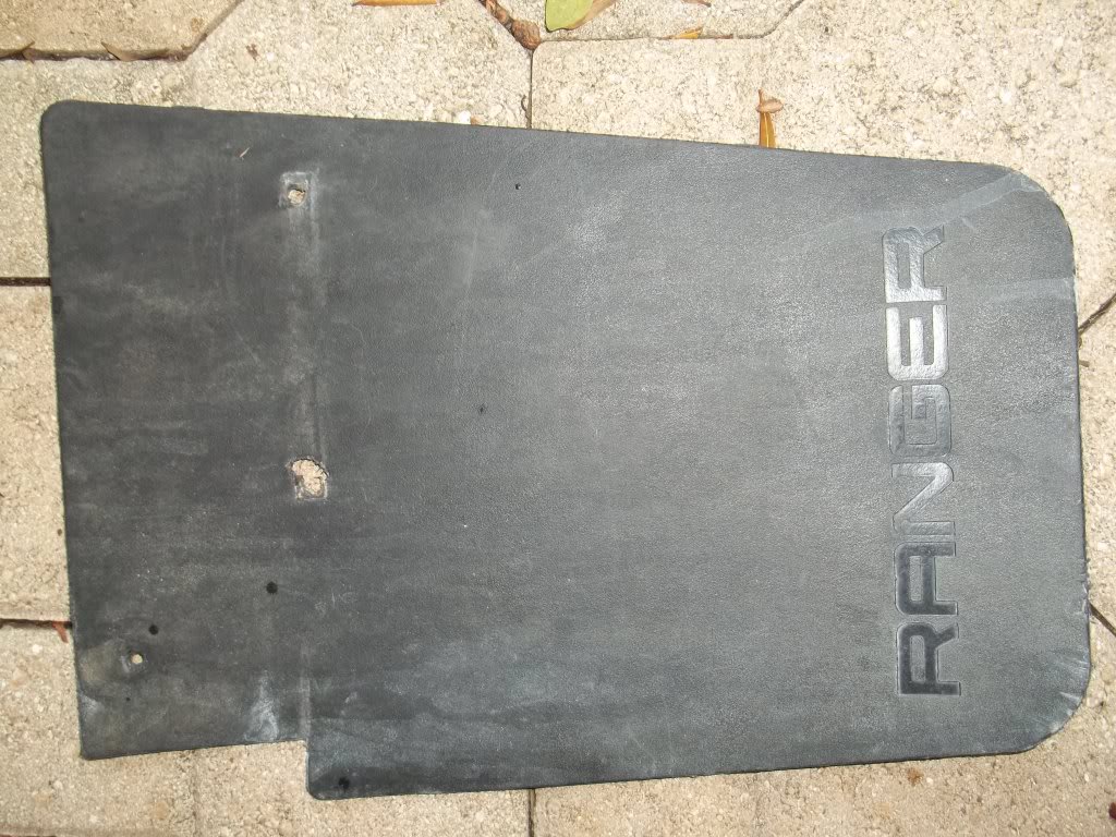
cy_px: 418
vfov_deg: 42.9
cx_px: 558
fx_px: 1064
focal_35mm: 33
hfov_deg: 55.4
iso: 64
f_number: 3.3
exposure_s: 1/30
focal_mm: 5.9
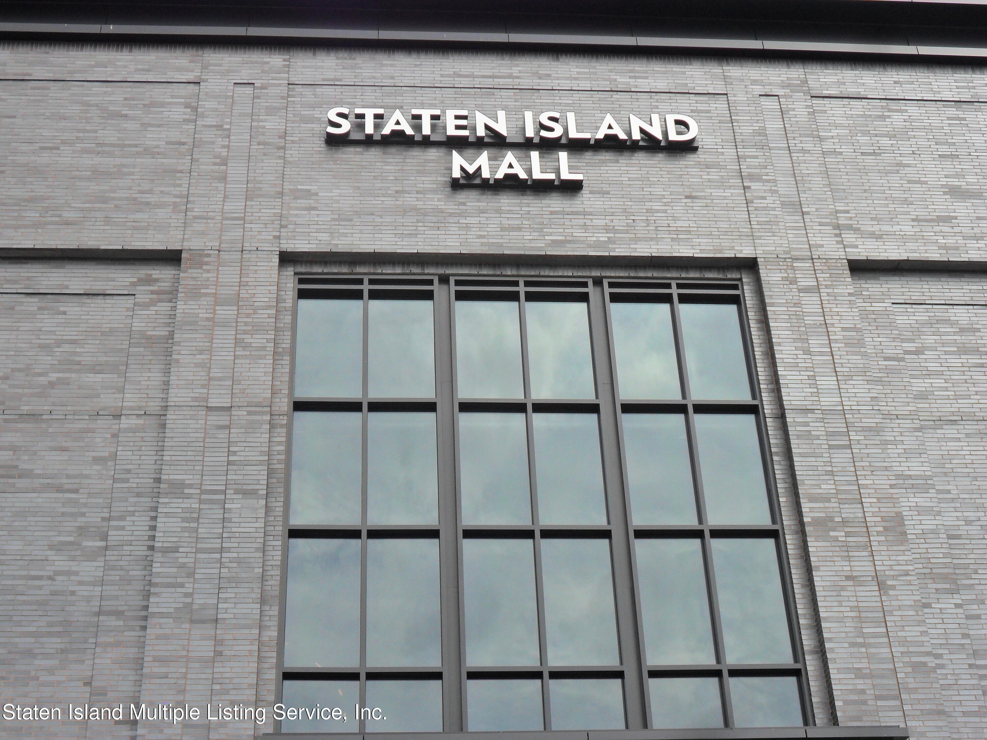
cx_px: 494
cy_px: 370
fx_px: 1483
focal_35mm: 52
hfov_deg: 36.8
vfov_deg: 28.0
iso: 100
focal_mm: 9.3
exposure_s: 1/500
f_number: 5
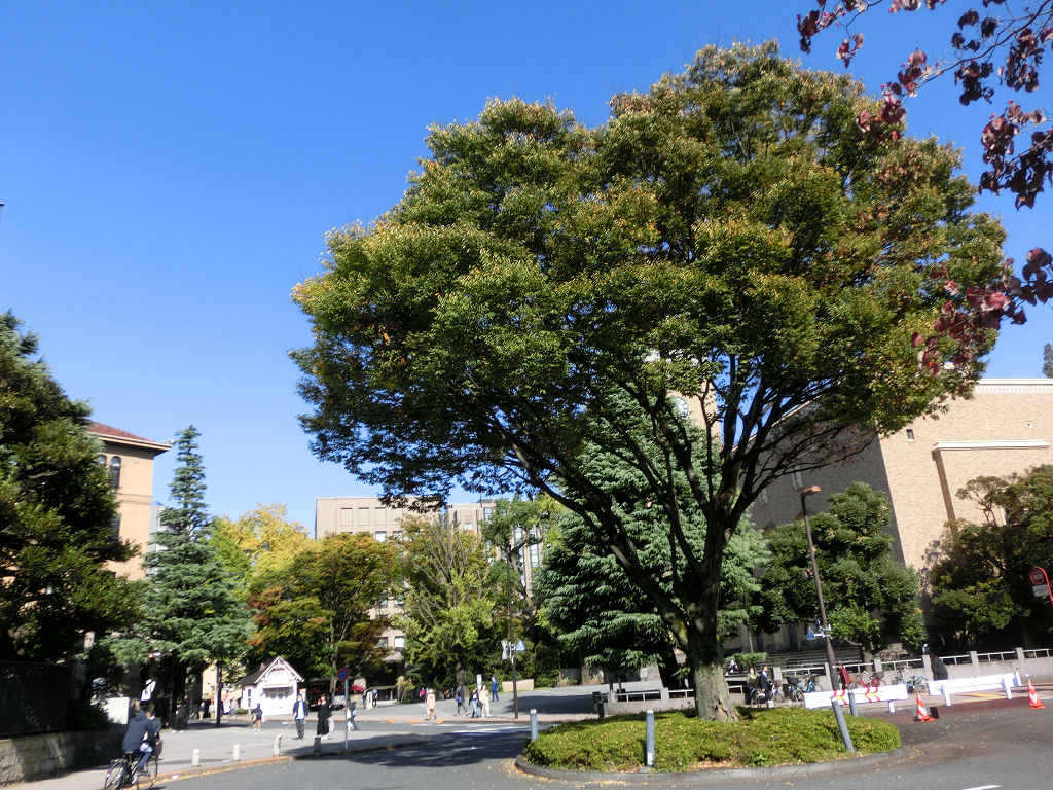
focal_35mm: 28
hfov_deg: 63.4
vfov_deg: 49.7
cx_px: 526
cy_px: 395
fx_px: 852
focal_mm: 5
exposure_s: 1/1000
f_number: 3
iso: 80
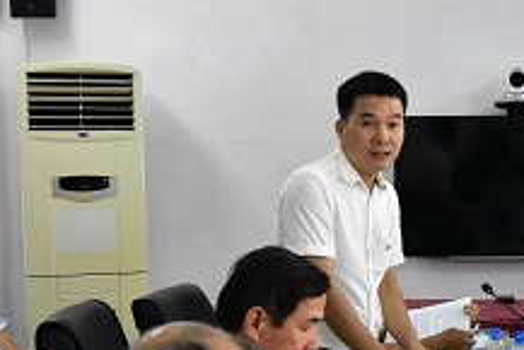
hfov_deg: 23.8
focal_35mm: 83
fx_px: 1209
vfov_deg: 16.4
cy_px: 268
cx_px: 471
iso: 4000
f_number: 9
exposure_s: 1/60
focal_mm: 20
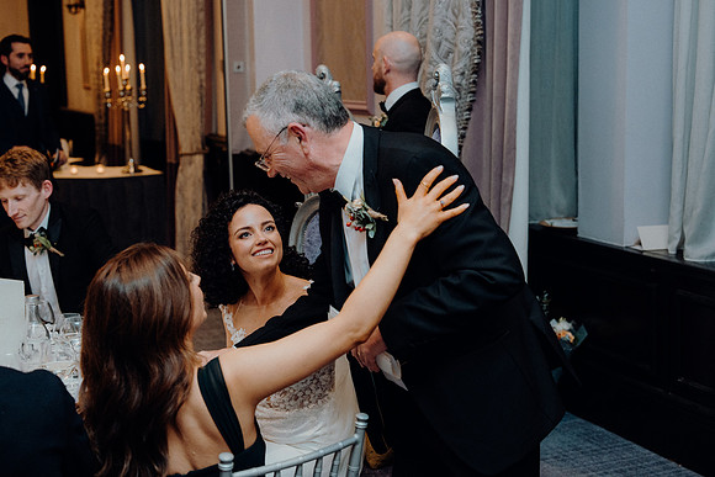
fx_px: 1172
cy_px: 238
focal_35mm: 59
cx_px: 358
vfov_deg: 23.0
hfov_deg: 33.9
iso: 2500
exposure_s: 1/160
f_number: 4
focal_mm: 59
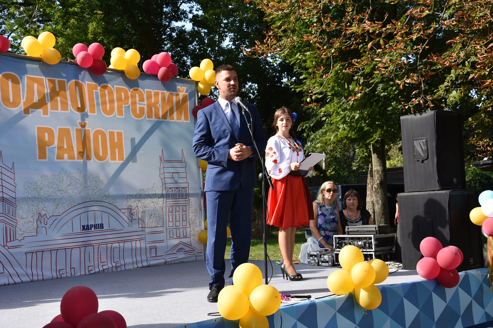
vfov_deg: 26.5
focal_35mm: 51
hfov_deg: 38.9
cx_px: 246
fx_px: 698
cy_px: 164
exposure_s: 1/160
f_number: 6.3
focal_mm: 34
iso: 100
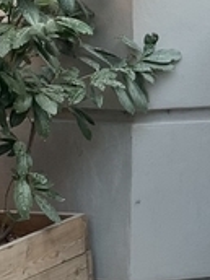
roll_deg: -0.3
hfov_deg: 8.0
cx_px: 348
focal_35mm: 181
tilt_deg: -1.5
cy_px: 10
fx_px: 1464
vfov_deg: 10.8
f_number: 1.8
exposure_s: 1/122
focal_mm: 4.25
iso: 32
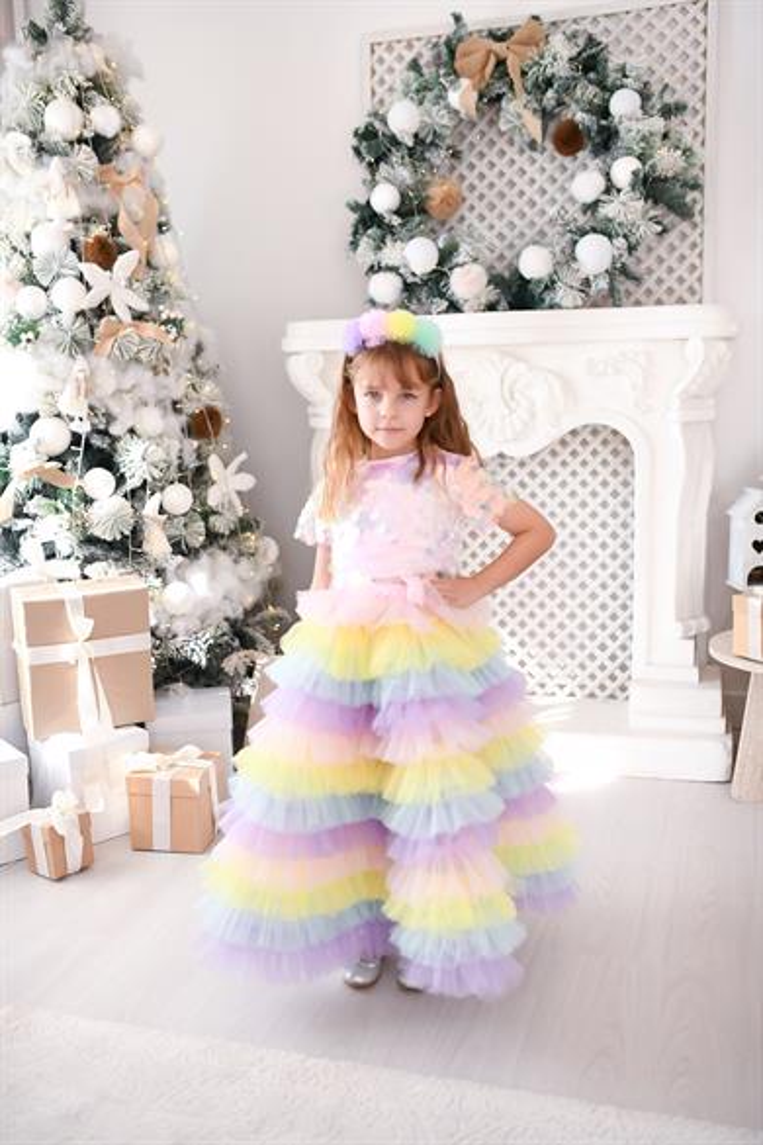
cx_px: 382
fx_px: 1113
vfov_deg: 54.4
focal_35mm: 35
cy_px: 572
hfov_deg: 37.9
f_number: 2
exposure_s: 1/250
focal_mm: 35
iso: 100
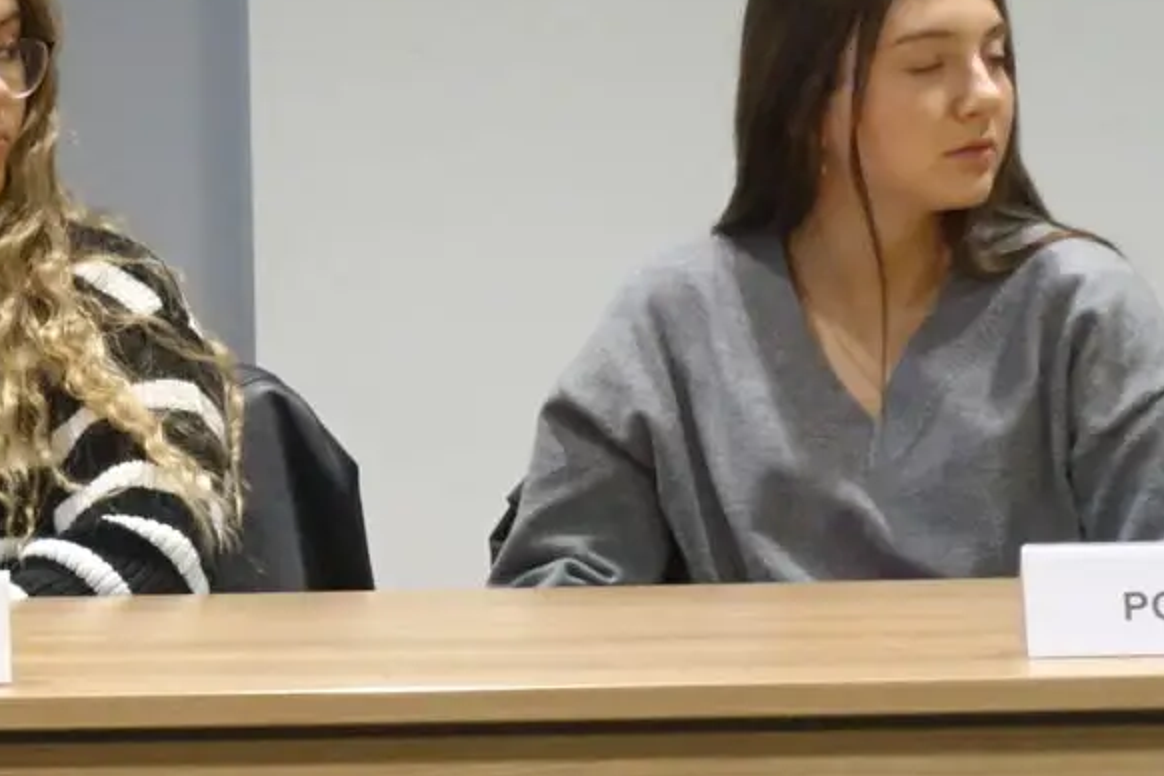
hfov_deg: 11.0
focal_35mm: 182
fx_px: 5884
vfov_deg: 7.5
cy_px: 311
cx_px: -468
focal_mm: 19.48
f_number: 2.8
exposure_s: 1/100
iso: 1250
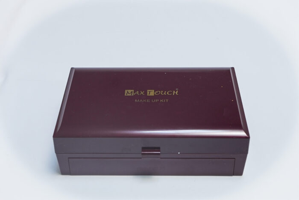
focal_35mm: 52
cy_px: 100
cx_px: 150
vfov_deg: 26.0
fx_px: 432
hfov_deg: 38.2
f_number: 5
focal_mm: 35
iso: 800
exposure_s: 1/200
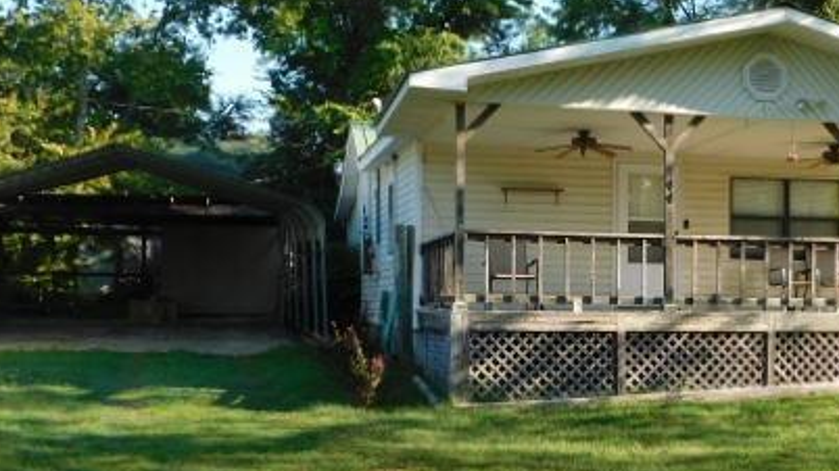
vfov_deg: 23.0
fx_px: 1157
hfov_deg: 39.3
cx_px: 568
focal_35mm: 52
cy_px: 286
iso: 125
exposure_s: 1/400
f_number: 3.2
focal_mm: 5.3
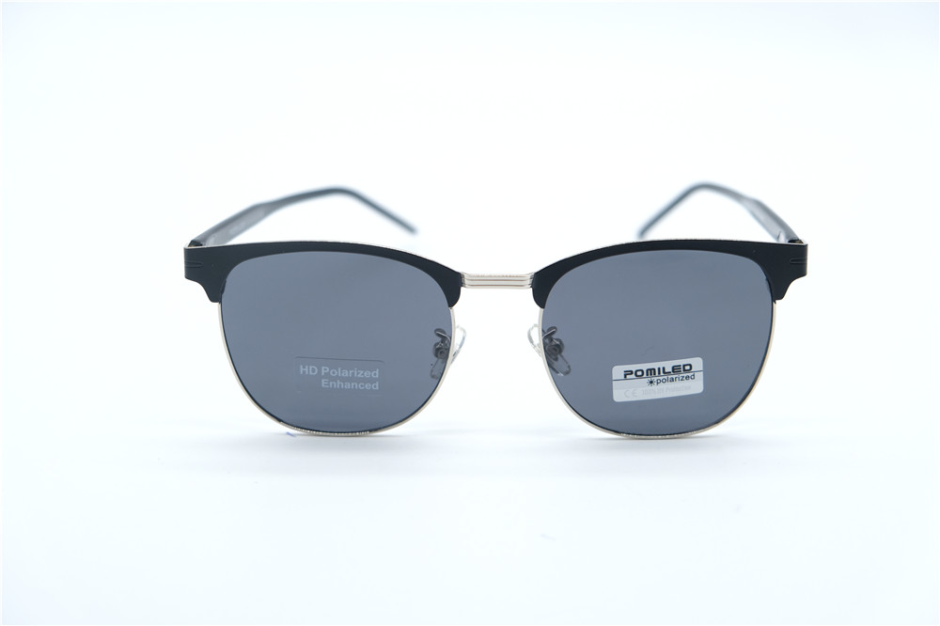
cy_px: 313
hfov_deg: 38.9
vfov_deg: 26.5
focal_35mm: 51
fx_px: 1331
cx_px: 470
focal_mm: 34.3
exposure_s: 1/1000
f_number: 3.6
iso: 500
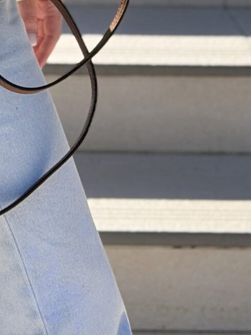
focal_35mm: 187
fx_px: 1807
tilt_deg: -3.1
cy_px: -303
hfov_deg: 7.9
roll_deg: -1.4
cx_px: -56
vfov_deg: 9.9
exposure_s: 1/2667
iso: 100
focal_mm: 6.76
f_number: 1.78
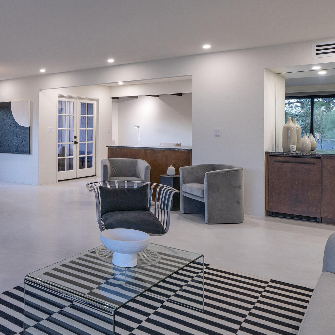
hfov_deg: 46.0
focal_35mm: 33
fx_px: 361
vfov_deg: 49.4
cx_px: 47
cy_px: 130
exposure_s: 1/3
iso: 200
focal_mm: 19
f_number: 9
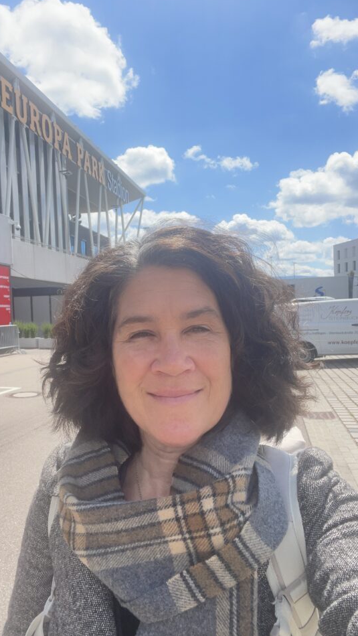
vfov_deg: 69.8
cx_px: 154
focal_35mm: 27
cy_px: 333
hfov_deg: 42.8
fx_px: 455
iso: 25
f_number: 2.2
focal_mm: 2.71
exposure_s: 1/607
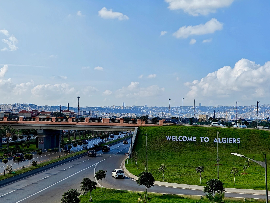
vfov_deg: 25.2
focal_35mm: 58
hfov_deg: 33.2
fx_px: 453
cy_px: 80
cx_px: 116
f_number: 2
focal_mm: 7.08
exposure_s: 1/1874
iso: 50
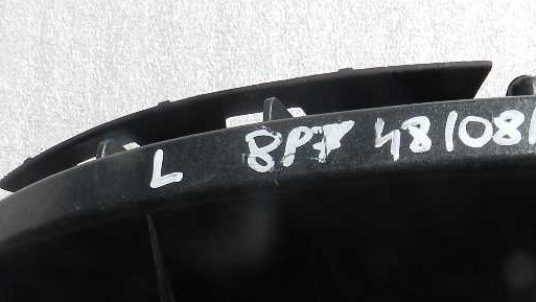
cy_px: 371
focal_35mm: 50
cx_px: 323
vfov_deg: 22.0
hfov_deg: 41.1
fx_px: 711
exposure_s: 1/1000
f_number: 4.5
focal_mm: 4
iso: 160
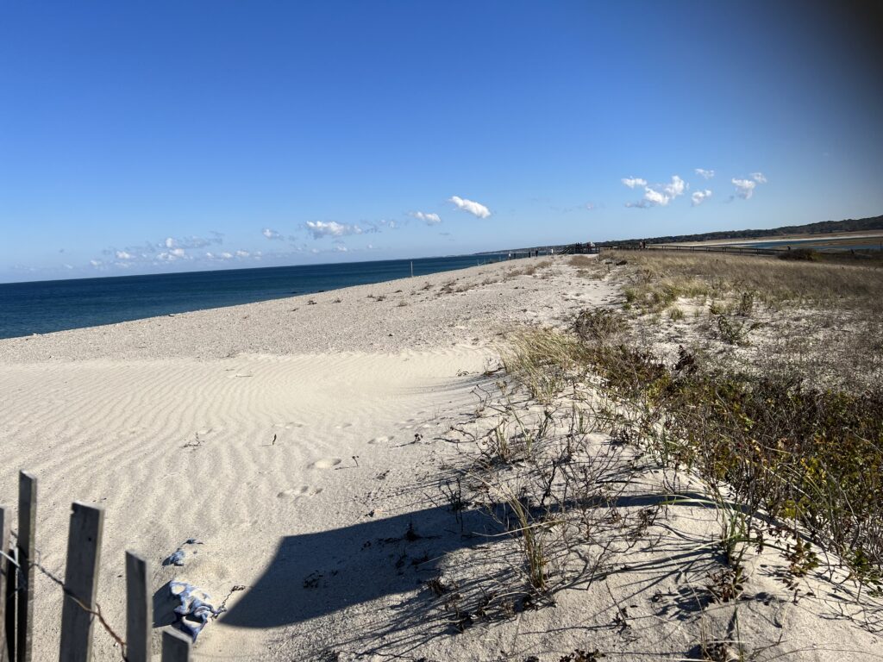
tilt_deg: -6.9
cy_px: 331
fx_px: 663
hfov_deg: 67.3
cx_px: 442
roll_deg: +3.3
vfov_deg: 53.1
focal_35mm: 26
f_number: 1.5
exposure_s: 1/7463
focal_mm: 5.7
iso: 50
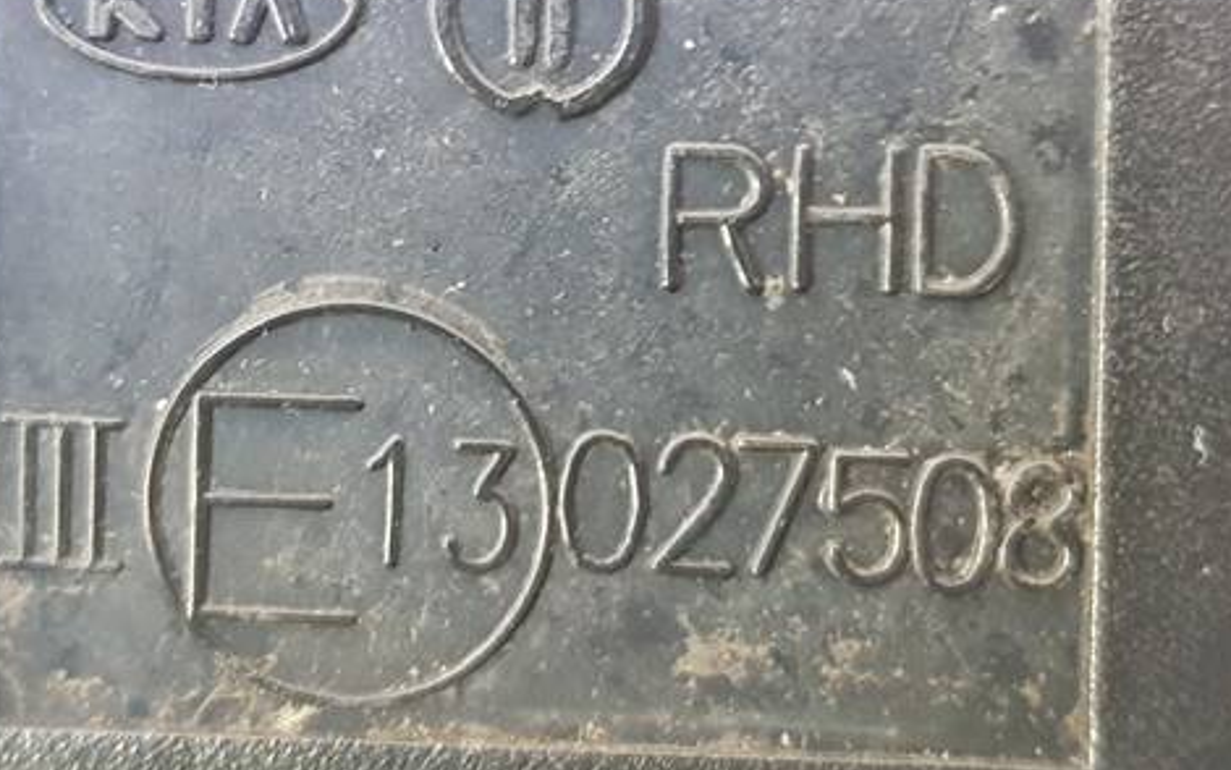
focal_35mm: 60
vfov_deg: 21.4
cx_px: 466
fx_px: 2013
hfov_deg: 33.8
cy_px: 170
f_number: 1.7
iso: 200
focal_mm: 4.2
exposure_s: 1/20
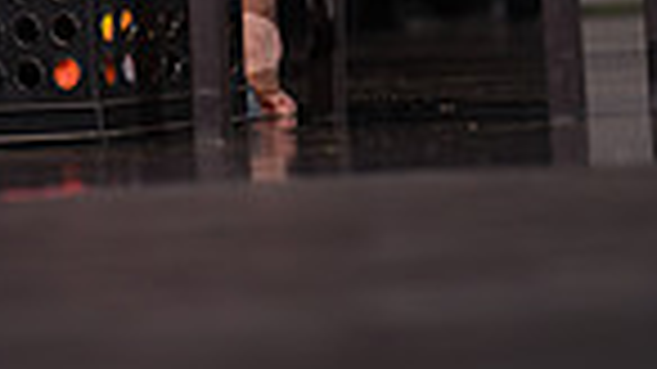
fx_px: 5503
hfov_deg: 6.8
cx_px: 360
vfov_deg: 3.8
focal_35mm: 316
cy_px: -549
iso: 400
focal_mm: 98
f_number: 2.8
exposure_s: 1/500
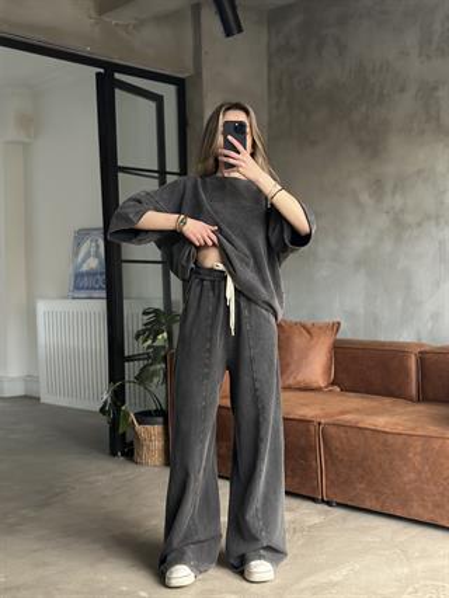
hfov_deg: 30.3
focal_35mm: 48
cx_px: 224
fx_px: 829
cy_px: 299
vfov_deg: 39.6
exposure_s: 1/40
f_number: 1.78
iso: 500
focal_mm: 6.86
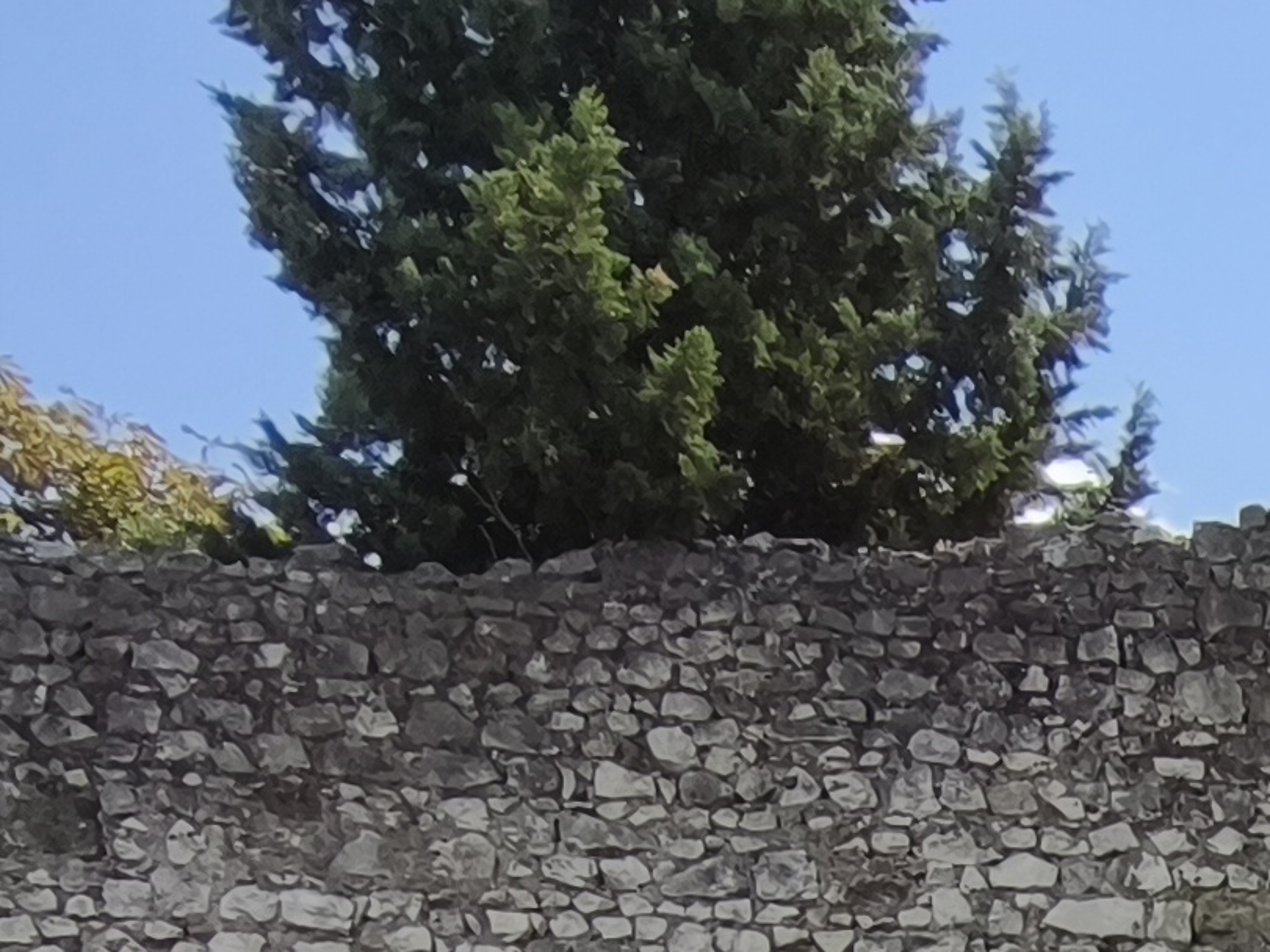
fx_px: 2715
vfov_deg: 15.3
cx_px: 2102
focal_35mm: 74
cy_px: 2000
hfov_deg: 20.7
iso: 50
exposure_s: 1/2070
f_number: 2.2
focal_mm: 1.91
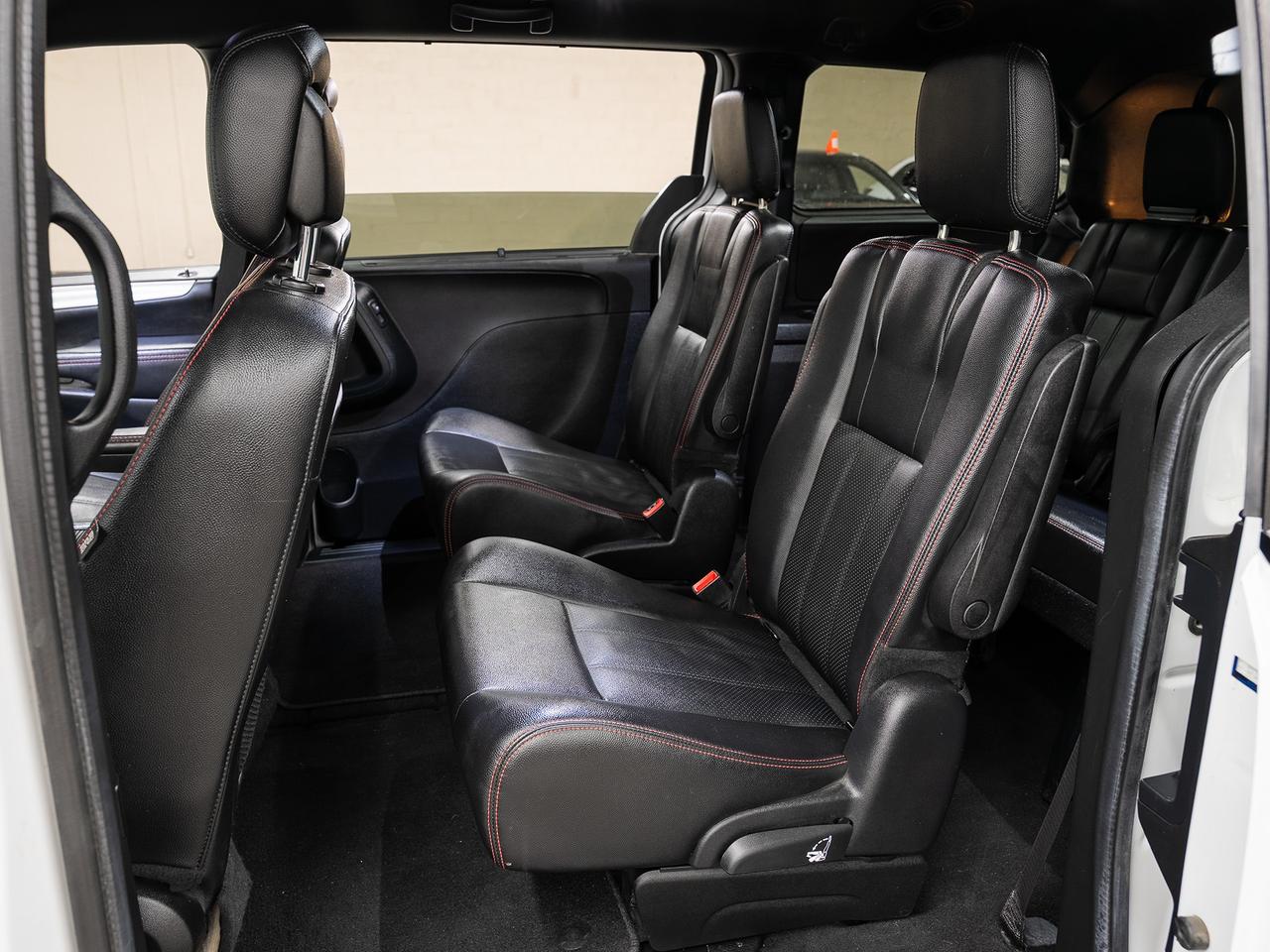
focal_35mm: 26
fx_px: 952
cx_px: 635
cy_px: 476
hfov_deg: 67.4
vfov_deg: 53.1
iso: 100
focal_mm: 24
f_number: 5.6
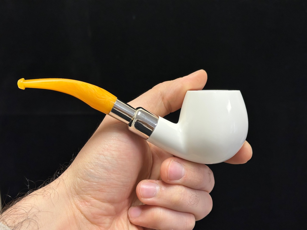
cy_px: 115
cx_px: 154
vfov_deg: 30.3
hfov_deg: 39.7
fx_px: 426
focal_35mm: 48
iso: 50
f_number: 1.78
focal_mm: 6.86
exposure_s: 1/121
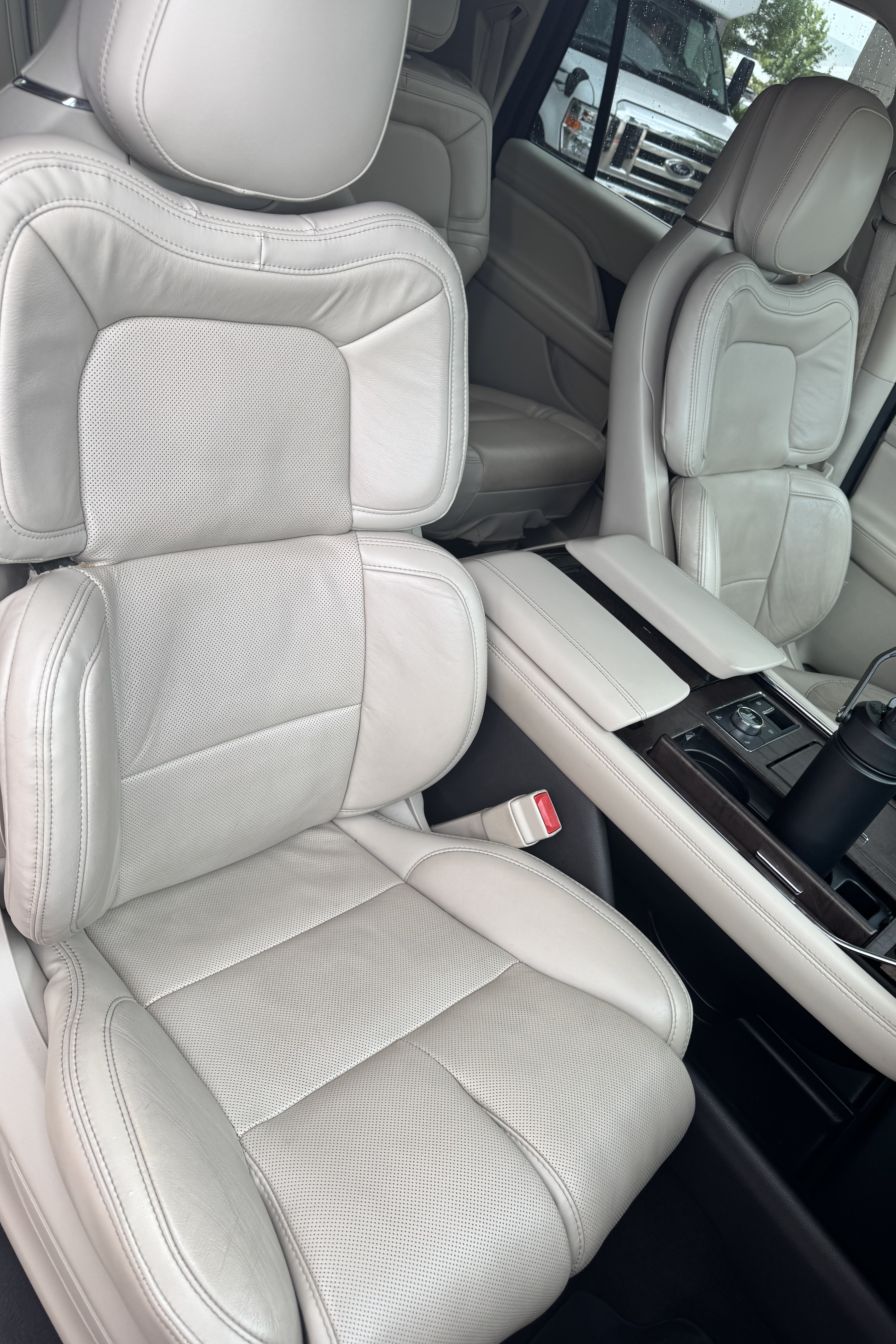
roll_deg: -22.6
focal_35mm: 25
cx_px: 490
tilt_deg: -33.2
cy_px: 673
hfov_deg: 51.2
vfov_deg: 71.5
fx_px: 933
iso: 64
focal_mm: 6.76
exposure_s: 1/207
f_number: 1.78
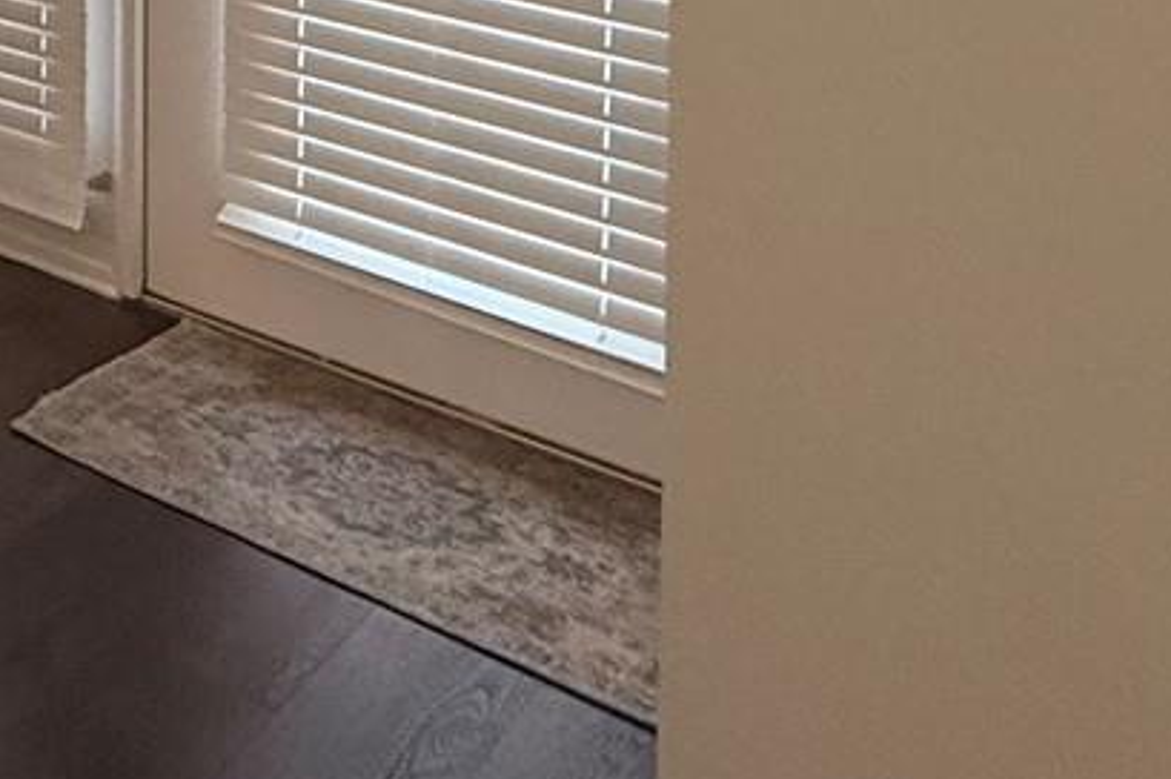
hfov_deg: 25.8
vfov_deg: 19.3
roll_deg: +1.1
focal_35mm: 57
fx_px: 1853
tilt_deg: -1.0
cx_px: -598
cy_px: -530
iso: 250
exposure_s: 1/60
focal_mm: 2.22
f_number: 2.2
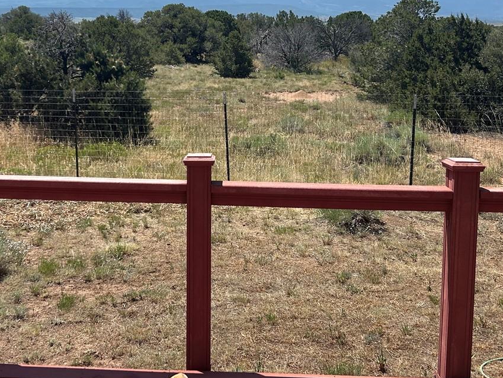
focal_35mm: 49
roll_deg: -0.2
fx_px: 712
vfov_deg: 29.6
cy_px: 142
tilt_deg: -8.5
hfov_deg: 38.6
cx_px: 180
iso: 50
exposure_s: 1/4831
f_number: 1.5
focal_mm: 5.7
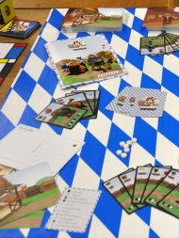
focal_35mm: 70
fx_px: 482
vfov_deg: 27.7
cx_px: 240
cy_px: 97
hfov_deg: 19.2
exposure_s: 1/60
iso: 450
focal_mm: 24
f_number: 4
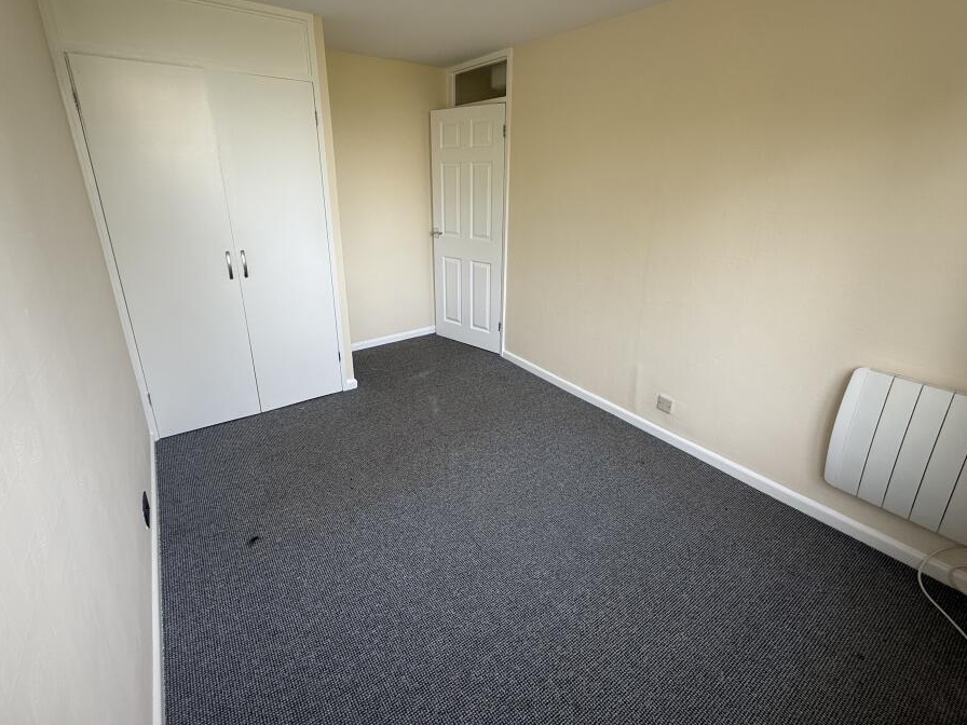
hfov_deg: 94.5
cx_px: 480
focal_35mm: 16
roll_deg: +0.2
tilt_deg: -17.1
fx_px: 447
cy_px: 316
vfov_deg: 77.7
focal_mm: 2.22
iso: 64
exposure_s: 1/99
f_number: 2.2
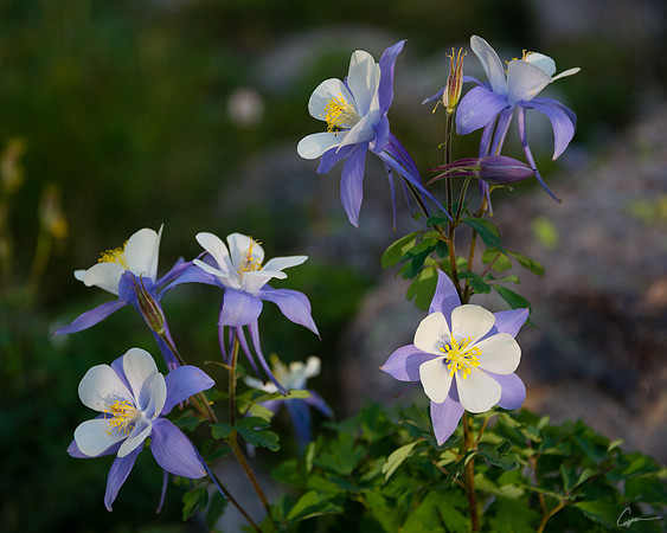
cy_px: 274
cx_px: 298
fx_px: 3101
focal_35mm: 157
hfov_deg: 12.3
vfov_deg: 9.8
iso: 100
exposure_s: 1/160
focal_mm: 135
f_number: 5.6
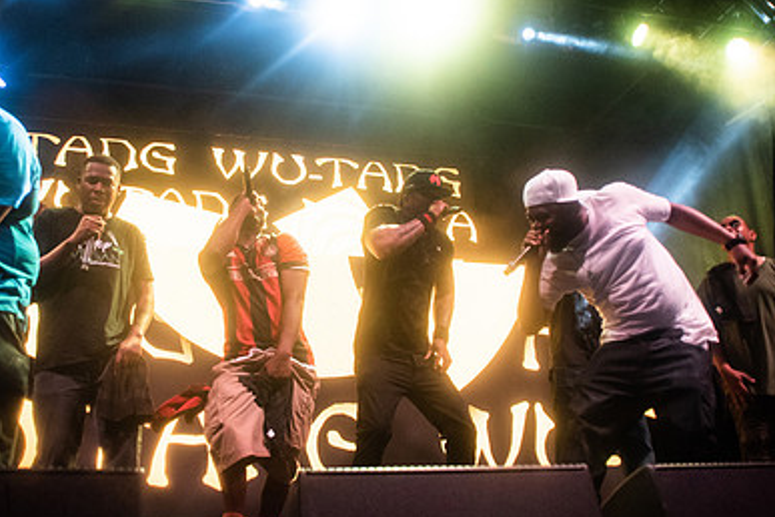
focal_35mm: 33
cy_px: 279
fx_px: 710
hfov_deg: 56.7
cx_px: 306
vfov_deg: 39.9
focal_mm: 20
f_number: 3.5
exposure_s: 1/250
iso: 2000
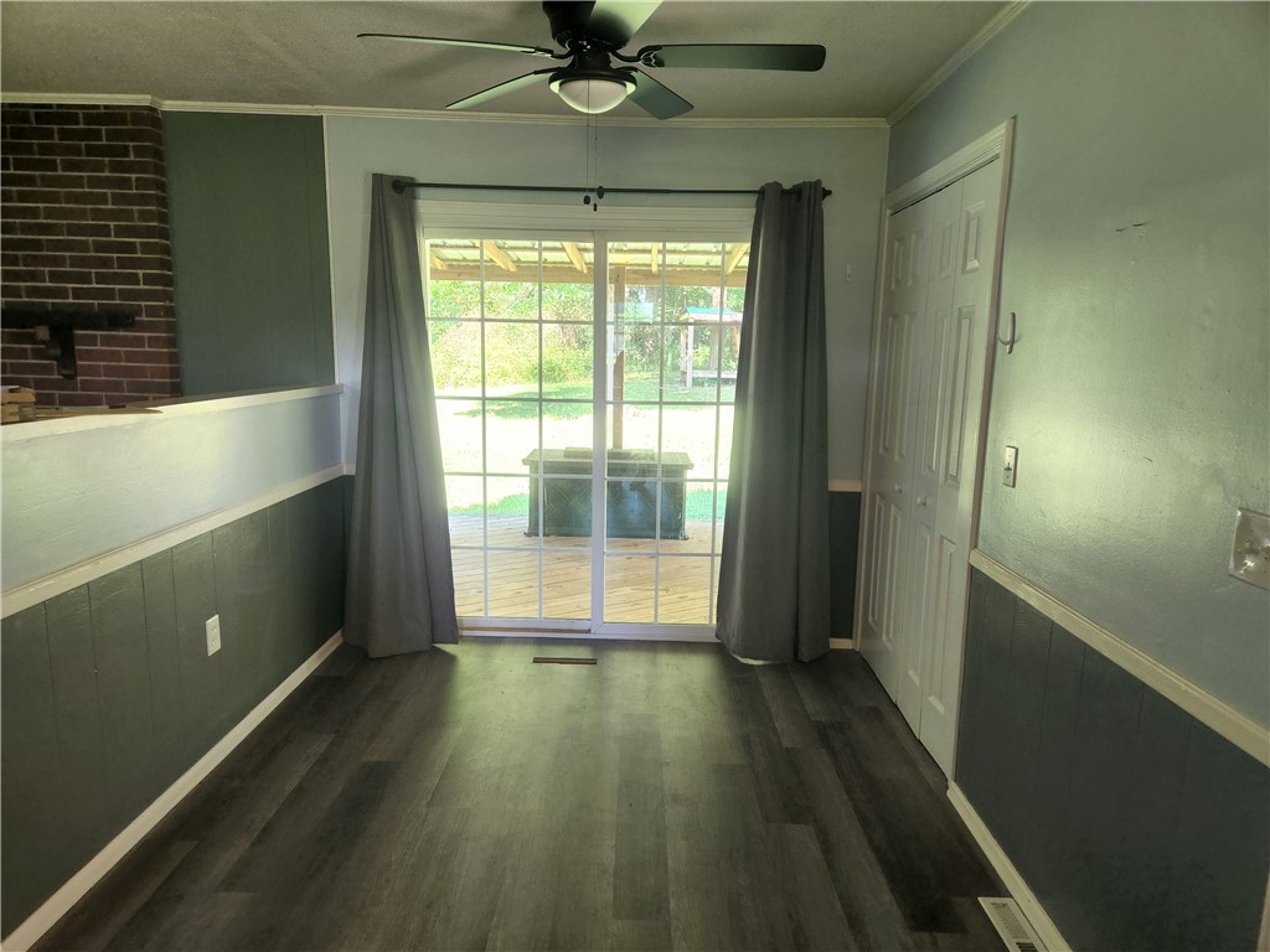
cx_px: 635
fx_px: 844
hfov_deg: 73.9
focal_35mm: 23
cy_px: 476
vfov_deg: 58.9
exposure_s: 1/120
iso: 250
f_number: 1.8
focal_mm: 5.4
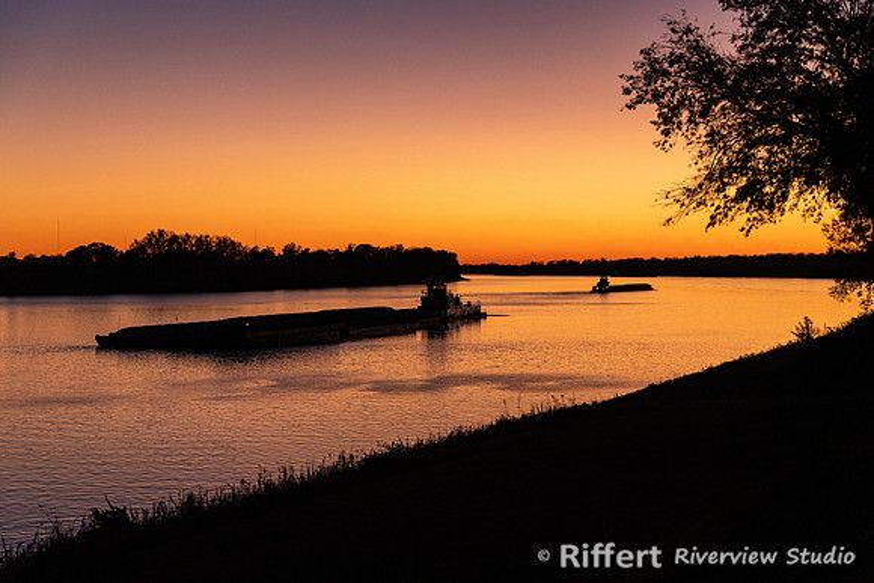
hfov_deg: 28.8
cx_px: 437
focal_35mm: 70
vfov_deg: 19.5
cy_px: 292
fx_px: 1700
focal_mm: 70
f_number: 5
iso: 1400
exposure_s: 1/160
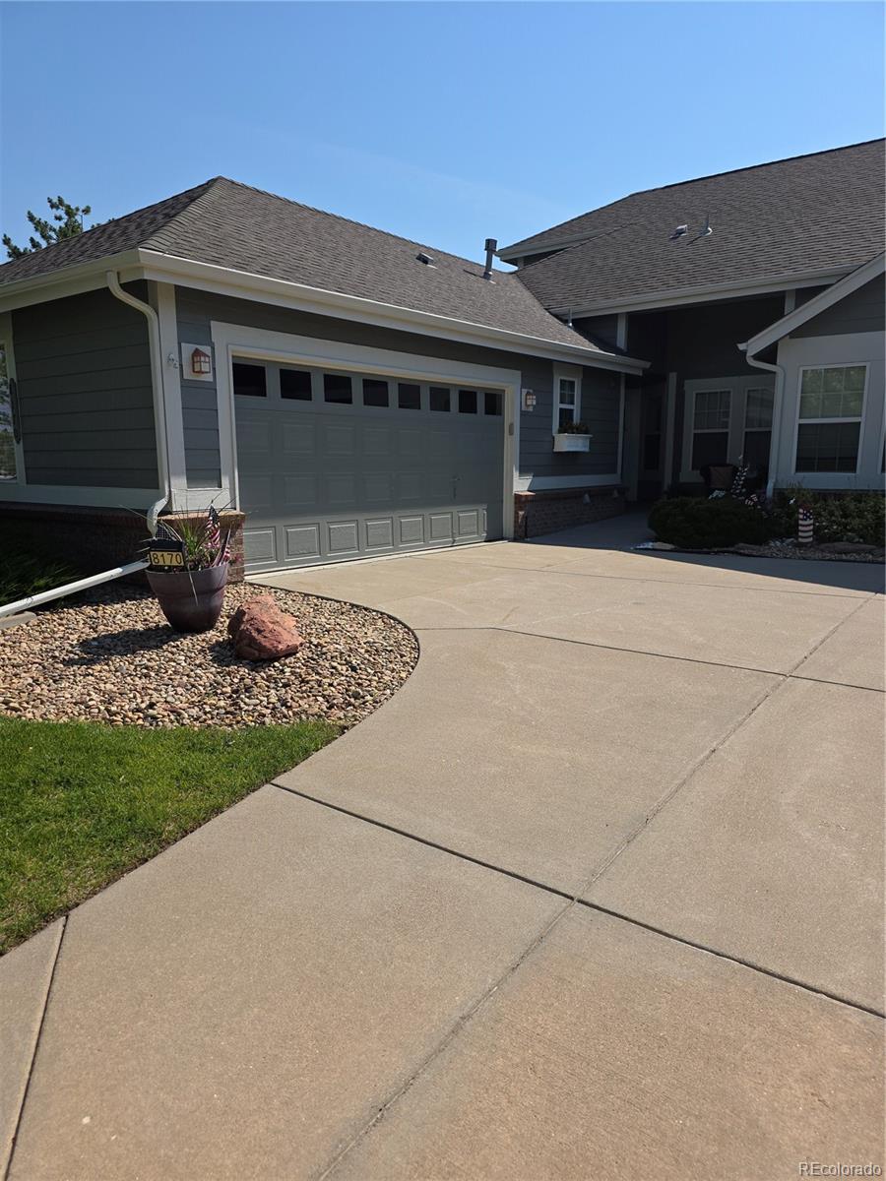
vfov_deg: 73.9
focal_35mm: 23
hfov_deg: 58.9
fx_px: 785
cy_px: 590
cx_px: 443
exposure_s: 1/1182
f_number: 1.7
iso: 12
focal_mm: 6.3
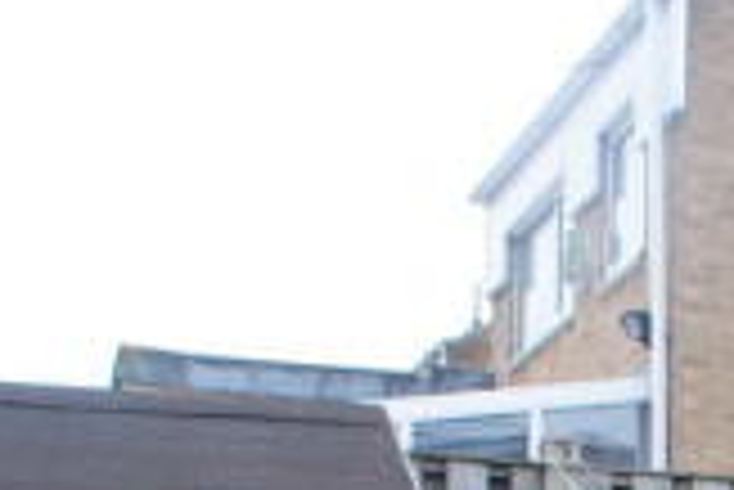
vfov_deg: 11.5
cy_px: 960
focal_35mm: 108
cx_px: 1015
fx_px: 2204
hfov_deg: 17.5
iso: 200
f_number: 9
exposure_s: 1/125
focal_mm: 18
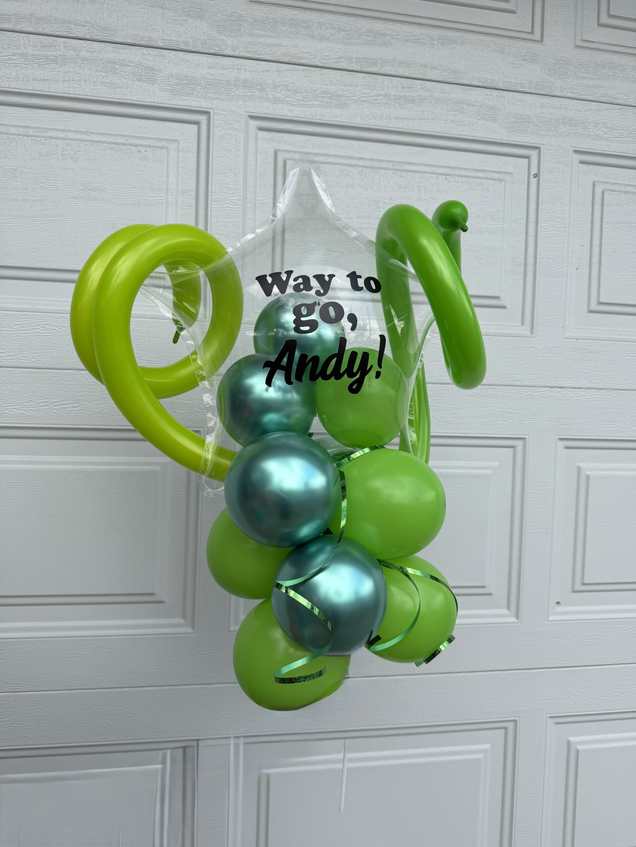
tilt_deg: -1.4
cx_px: 318
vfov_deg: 71.6
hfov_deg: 56.8
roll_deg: -2.4
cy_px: 424
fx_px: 588
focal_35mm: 24
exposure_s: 1/1855
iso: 80
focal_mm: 6.76
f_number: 1.78
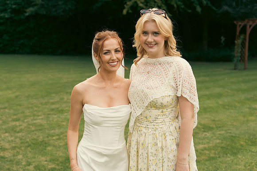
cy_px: 86
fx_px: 357
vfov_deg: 27.0
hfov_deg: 39.6
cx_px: 128
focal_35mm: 50
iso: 125
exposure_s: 1/320
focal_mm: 50
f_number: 3.5
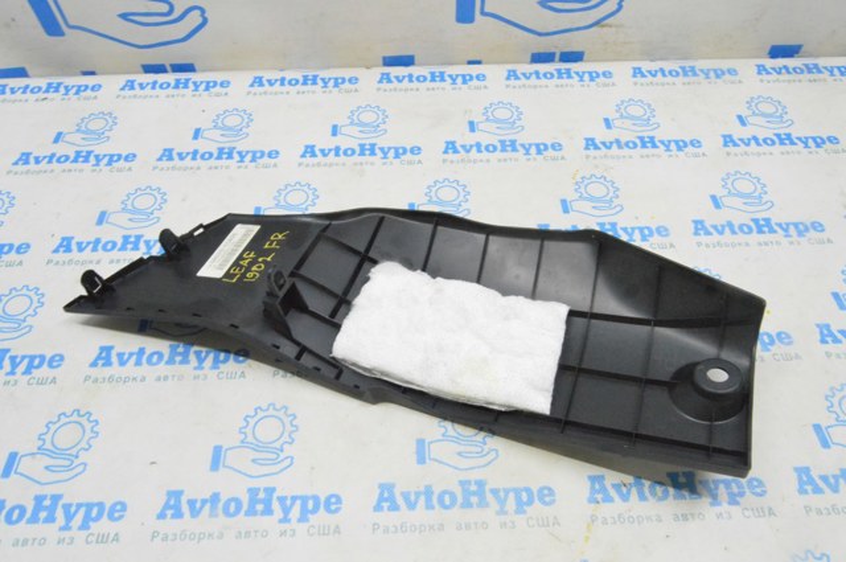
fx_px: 634
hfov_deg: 67.4
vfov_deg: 47.8
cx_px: 423
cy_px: 281
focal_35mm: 27
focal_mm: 18
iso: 6400
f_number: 20
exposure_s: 1/20
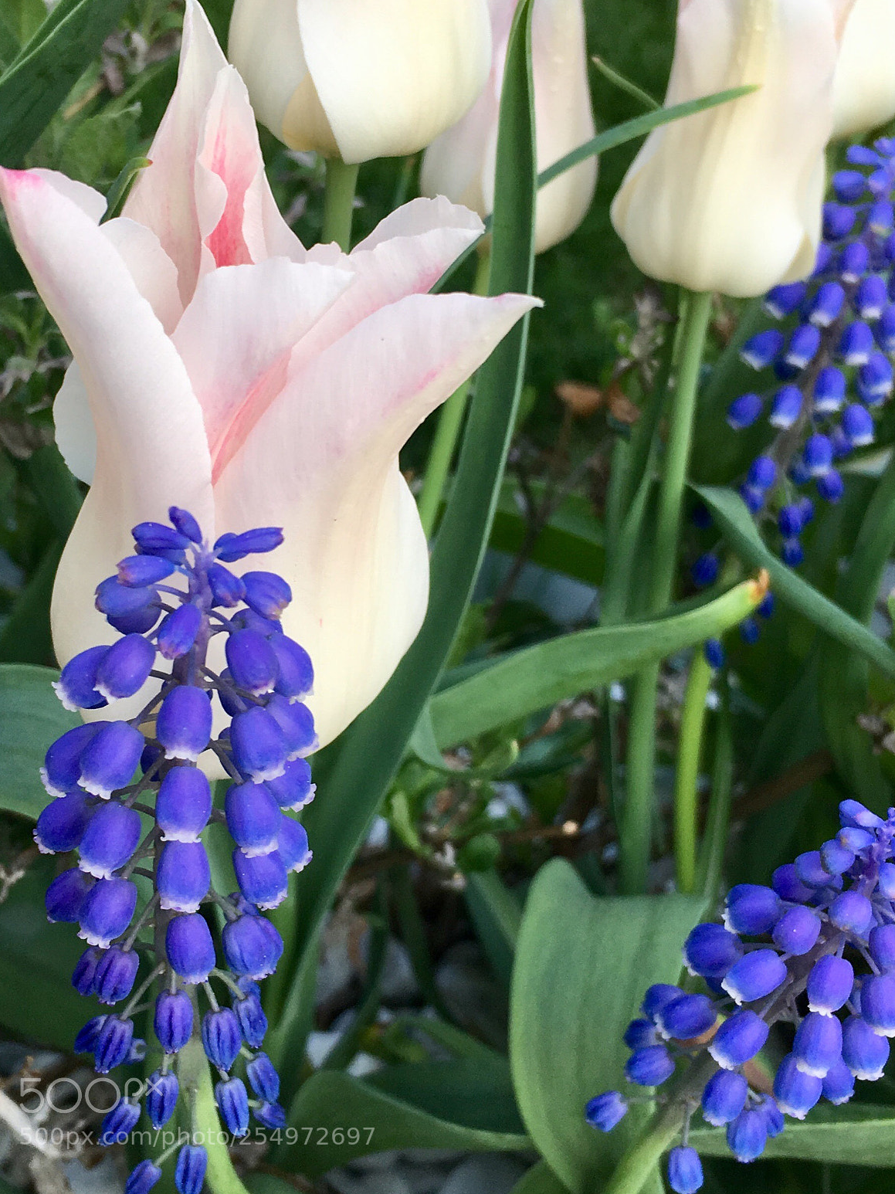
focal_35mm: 30
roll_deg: +3.4
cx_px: 434
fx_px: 1034
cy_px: 579
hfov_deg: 46.8
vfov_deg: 60.0
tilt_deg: -32.6
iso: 25
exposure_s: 1/100
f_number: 2.2
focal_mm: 4.15
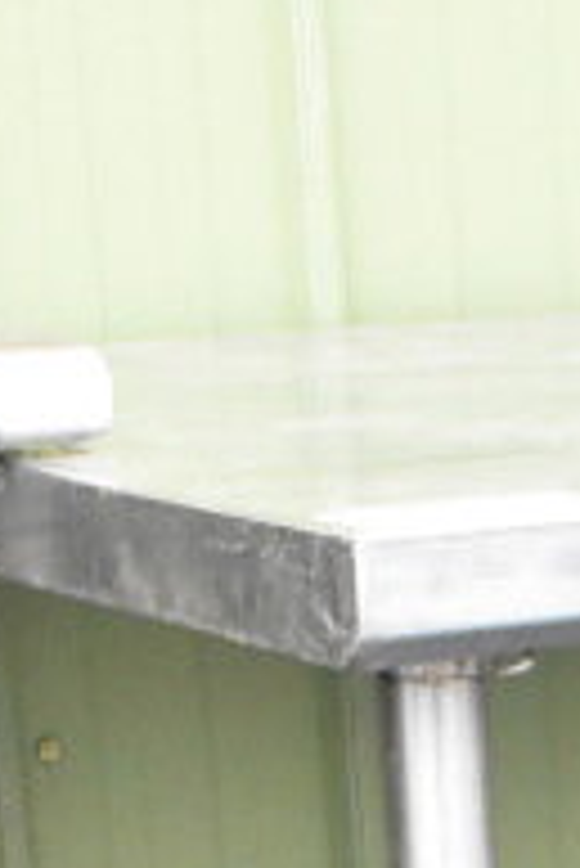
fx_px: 3941
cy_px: 1608
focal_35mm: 163
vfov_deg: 11.6
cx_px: 1052
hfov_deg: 8.1
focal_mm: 23
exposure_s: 1/500
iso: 6400
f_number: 11
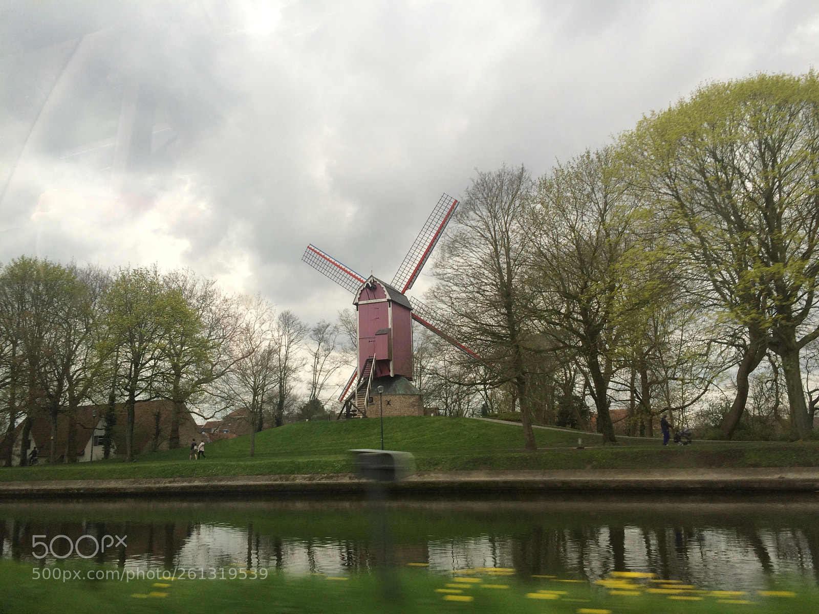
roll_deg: -1.0
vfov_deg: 48.2
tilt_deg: +10.1
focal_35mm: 29
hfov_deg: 61.7
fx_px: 686
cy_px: 307
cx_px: 410
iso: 40
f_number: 2.2
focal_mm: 4.15
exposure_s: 1/100
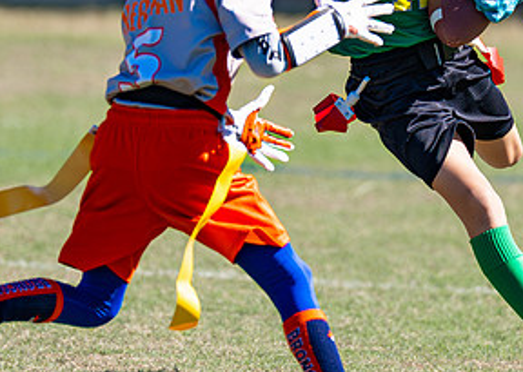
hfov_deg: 2.3
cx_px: 380
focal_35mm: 877
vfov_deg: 1.6
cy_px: 62
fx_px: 13011
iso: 200
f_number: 2.8
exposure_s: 1/4000
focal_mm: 200
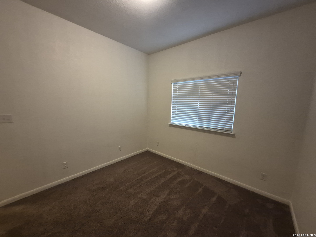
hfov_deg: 106.2
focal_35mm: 13
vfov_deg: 89.9
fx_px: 119
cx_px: 158
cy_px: 118
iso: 1000
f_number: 2.2
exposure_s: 1/60
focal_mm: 1.74
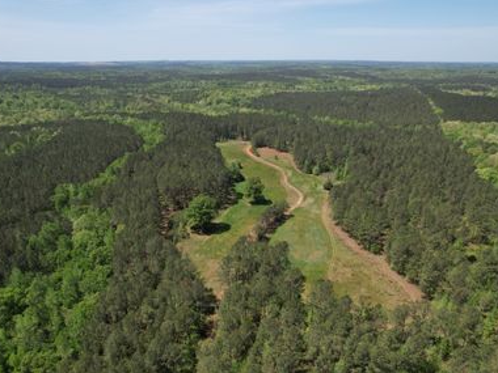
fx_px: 345
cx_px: 263
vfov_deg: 56.8
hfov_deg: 71.5
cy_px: 186
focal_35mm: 24
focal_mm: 8.38
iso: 120
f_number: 2.8
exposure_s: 1/1600
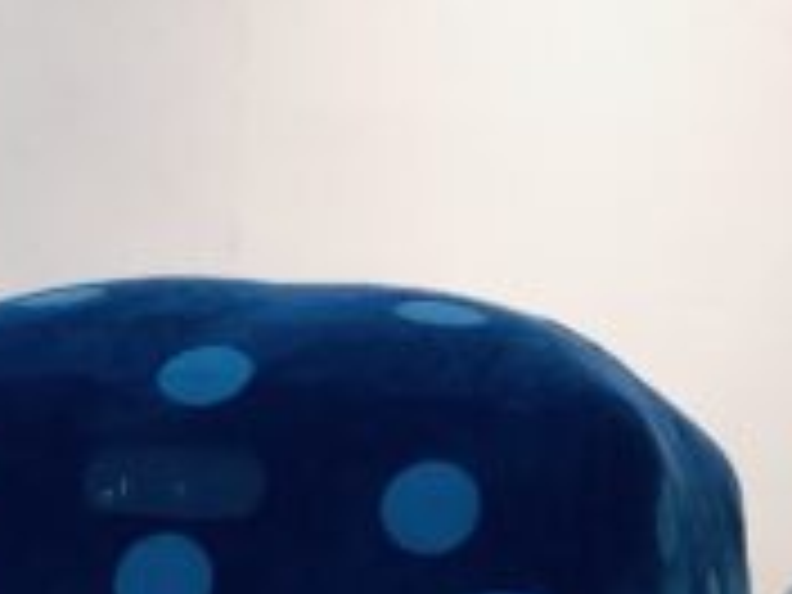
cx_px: 1228
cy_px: 423
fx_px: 3729
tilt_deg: +7.1
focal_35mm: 163
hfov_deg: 11.6
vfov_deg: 9.1
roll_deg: -0.1
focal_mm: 4
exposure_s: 1/17
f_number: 1.8
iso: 32
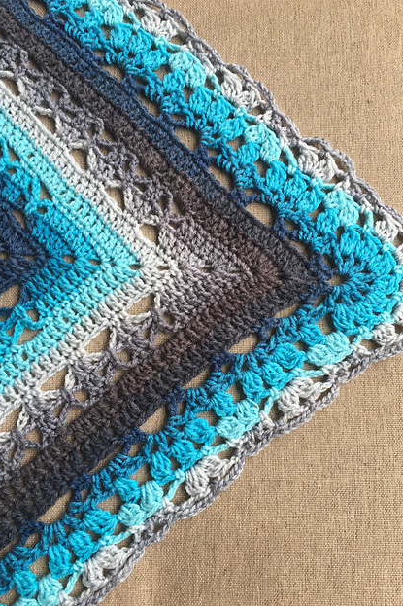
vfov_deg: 60.3
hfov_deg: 42.3
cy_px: 303
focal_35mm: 31
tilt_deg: -79.4
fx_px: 521
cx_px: 222
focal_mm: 4.15
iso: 25
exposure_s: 1/120
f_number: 2.2
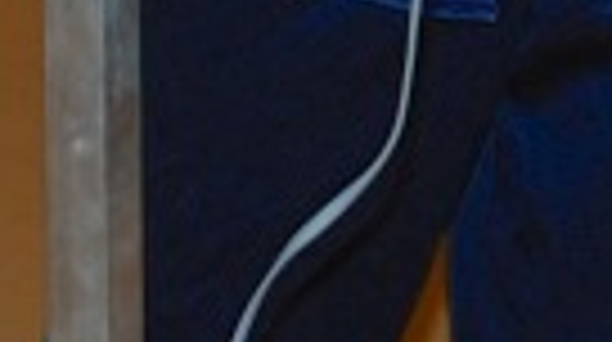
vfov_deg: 3.2
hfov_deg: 5.8
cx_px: 855
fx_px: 5962
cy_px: -1006
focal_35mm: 368
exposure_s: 1/60
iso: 200
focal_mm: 31
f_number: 4.2
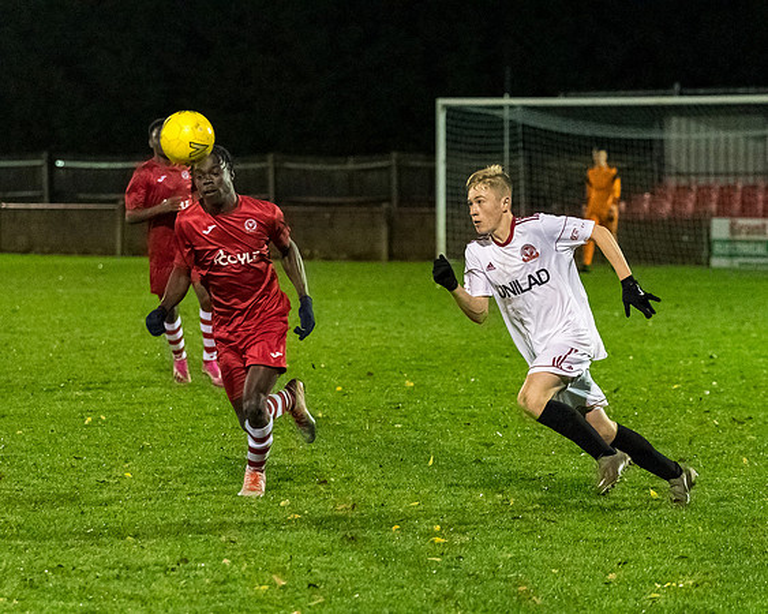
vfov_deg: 9.5
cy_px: 307
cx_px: 335
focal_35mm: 162
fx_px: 3685
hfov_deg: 11.9
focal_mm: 96
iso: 6400
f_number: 2.8
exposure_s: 1/1000
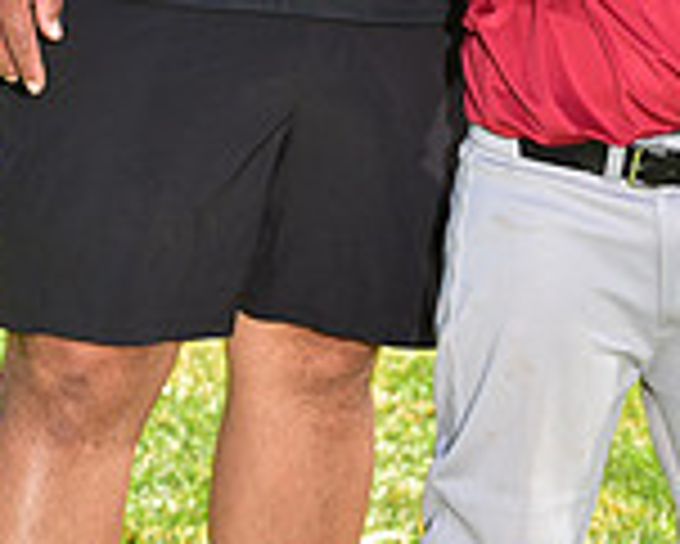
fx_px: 5075
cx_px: 480
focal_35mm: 252
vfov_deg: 6.1
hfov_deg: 7.7
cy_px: -279
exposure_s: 1/200
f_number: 5
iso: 80
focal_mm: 70
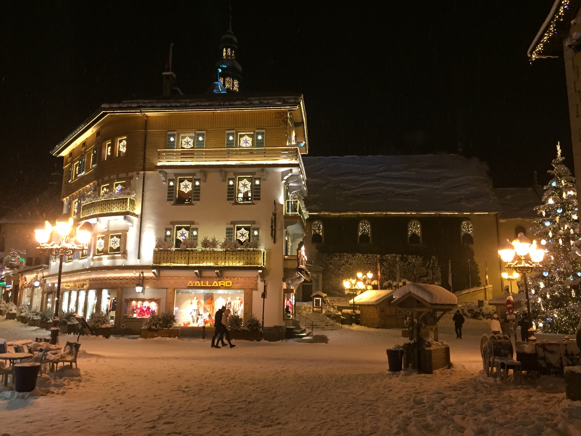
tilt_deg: +10.8
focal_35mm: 29
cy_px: 218
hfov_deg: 61.7
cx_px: 290
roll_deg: -0.7
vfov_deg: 48.2
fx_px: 487
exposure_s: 1/33
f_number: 2.2
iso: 200
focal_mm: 4.15
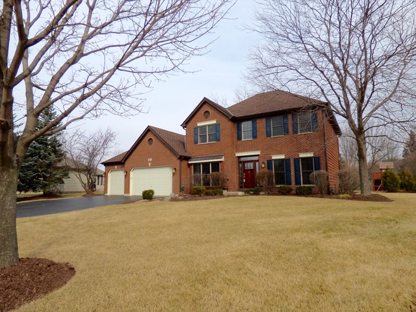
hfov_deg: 81.7
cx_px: 208
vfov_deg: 66.0
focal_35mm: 20
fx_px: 240
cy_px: 156
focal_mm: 3.58
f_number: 2.8
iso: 100
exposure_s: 1/1600
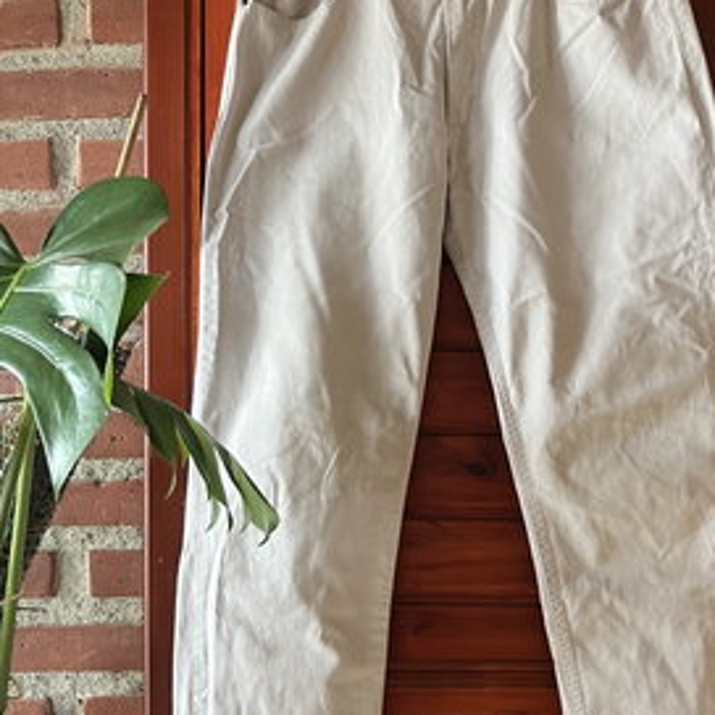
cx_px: 442
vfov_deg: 37.4
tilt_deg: -0.3
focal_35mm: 45
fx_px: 1052
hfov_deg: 37.4
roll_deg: +1.0
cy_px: 422
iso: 125
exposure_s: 1/86
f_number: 1.6
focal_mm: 5.1
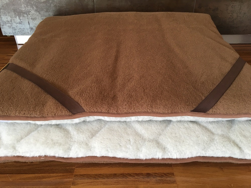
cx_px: 126
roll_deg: +0.8
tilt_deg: -33.2
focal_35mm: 29
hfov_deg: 61.7
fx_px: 210
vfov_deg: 48.2
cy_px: 94
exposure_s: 1/33
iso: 80
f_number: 2.2
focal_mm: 4.15
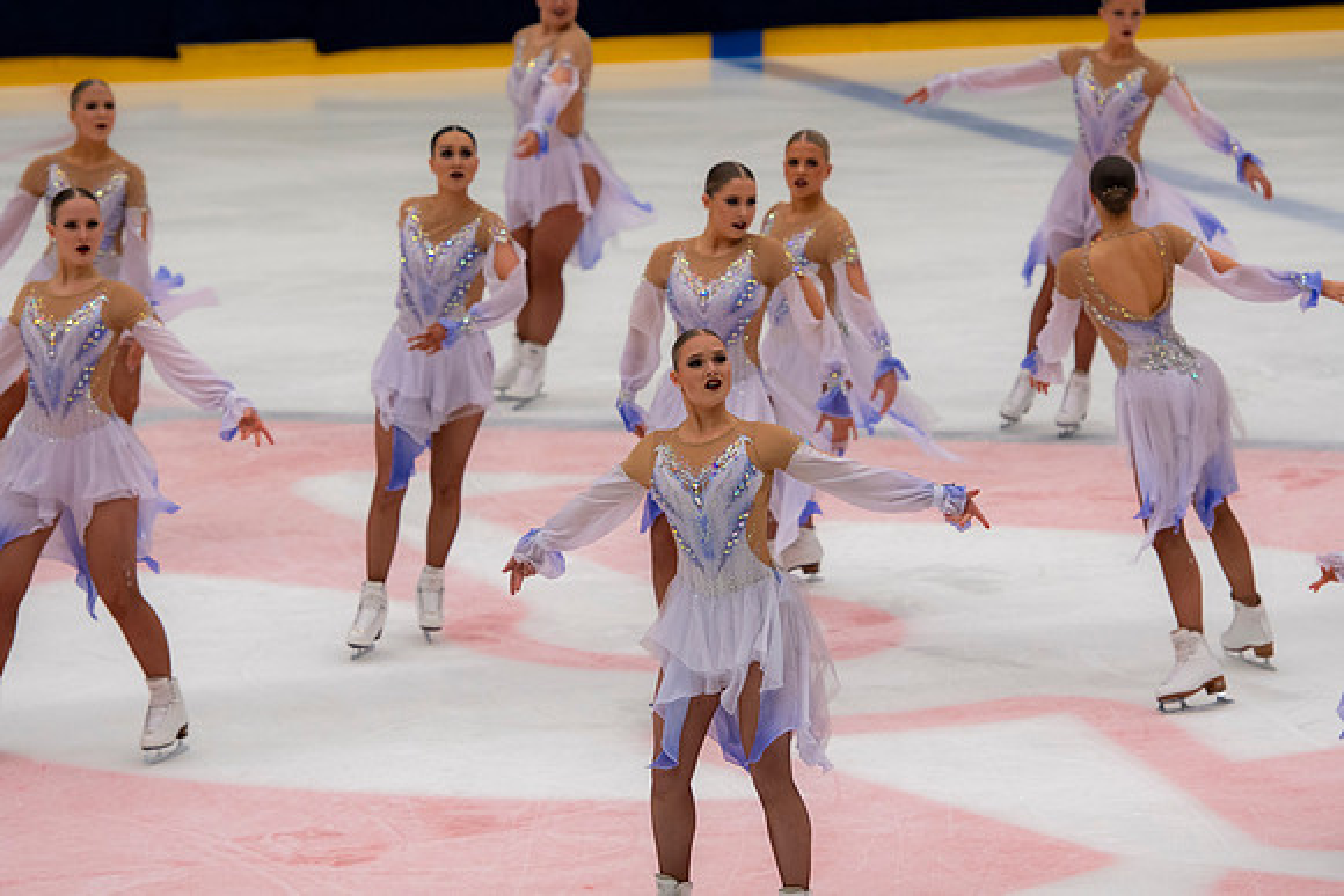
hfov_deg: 9.8
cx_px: 672
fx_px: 7841
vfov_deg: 6.5
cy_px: 448
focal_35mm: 210
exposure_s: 1/400
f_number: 3.5
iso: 560
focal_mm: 140
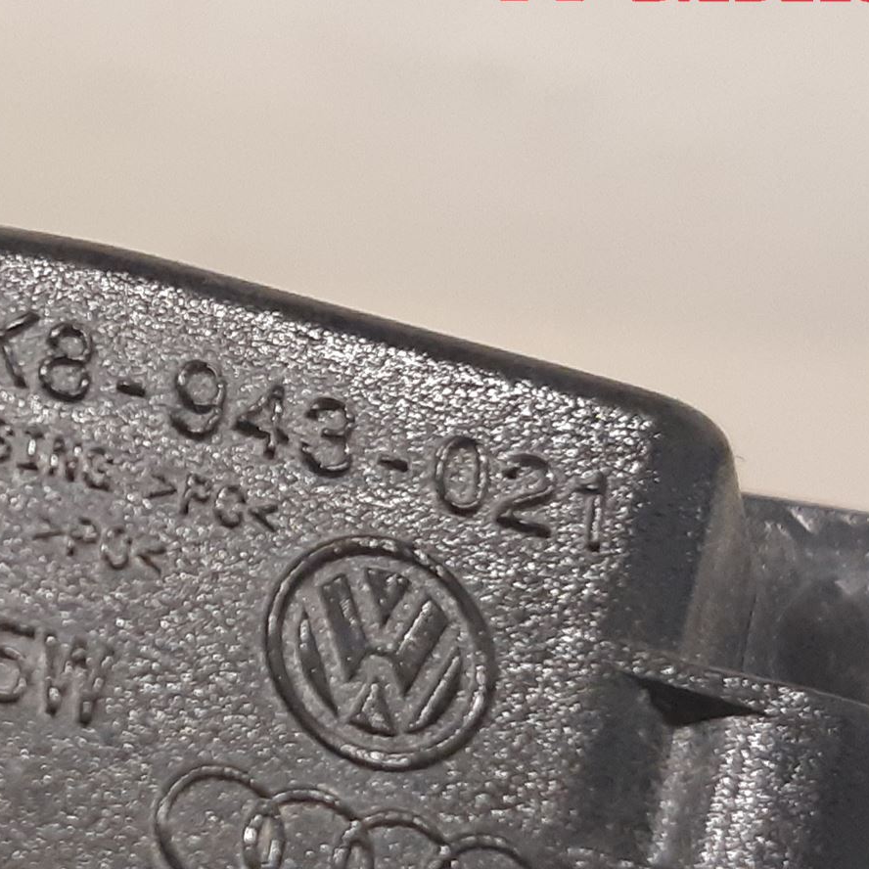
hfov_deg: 30.9
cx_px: 99
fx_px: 1505
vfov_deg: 31.9
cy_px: 587
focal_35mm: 53
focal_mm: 3.93
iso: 250
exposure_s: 1/33
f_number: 1.7
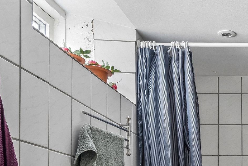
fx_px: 462
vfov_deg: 18.7
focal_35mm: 67
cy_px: 222
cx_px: 294
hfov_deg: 26.8
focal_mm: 14
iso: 200
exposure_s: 1/2.5
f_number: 8
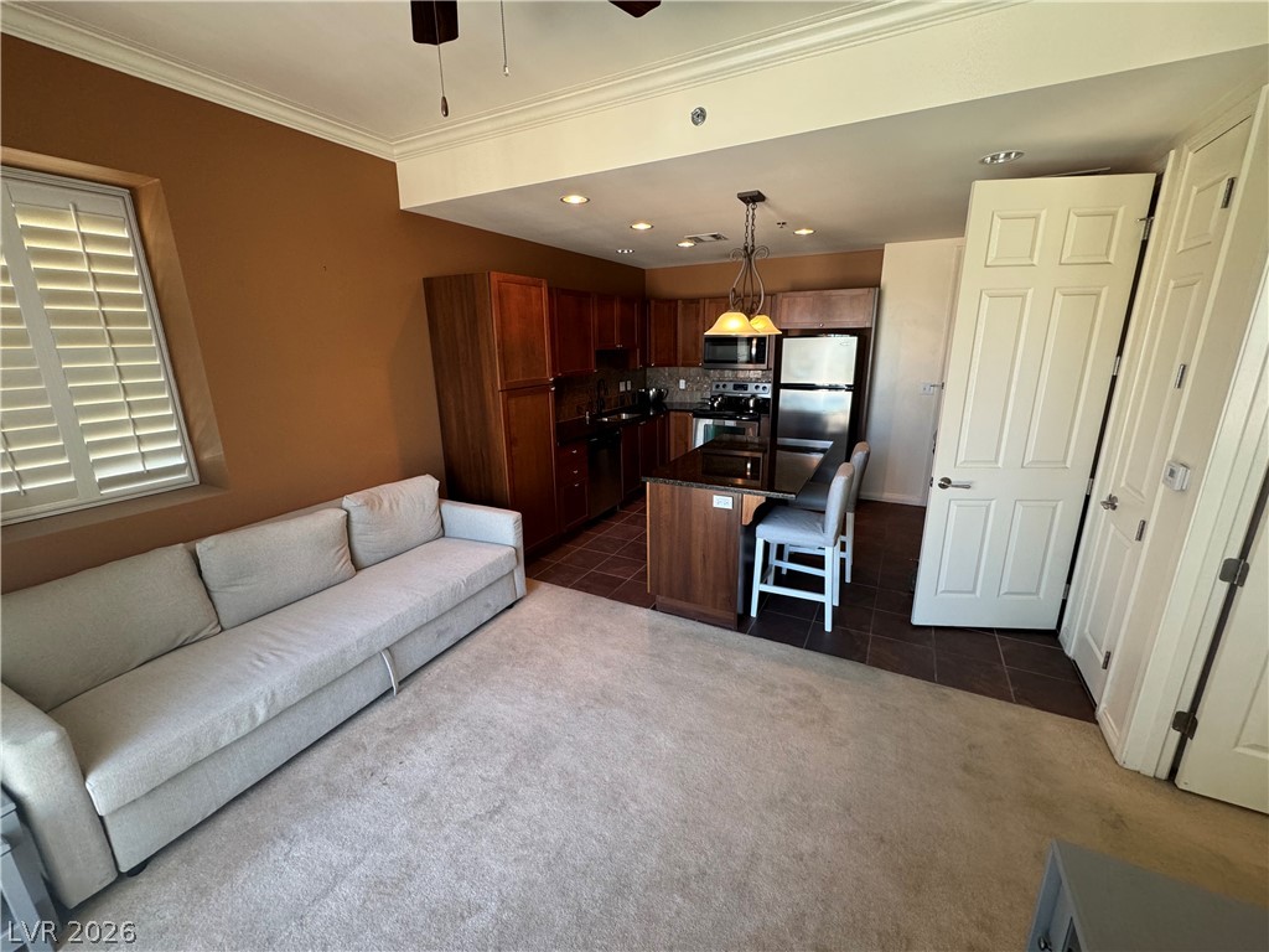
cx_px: 634
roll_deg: +0.7
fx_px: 513
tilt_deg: -14.1
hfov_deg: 102.1
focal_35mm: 14
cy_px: 476
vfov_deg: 85.7
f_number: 2.2
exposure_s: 1/60
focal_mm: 2.22
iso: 200
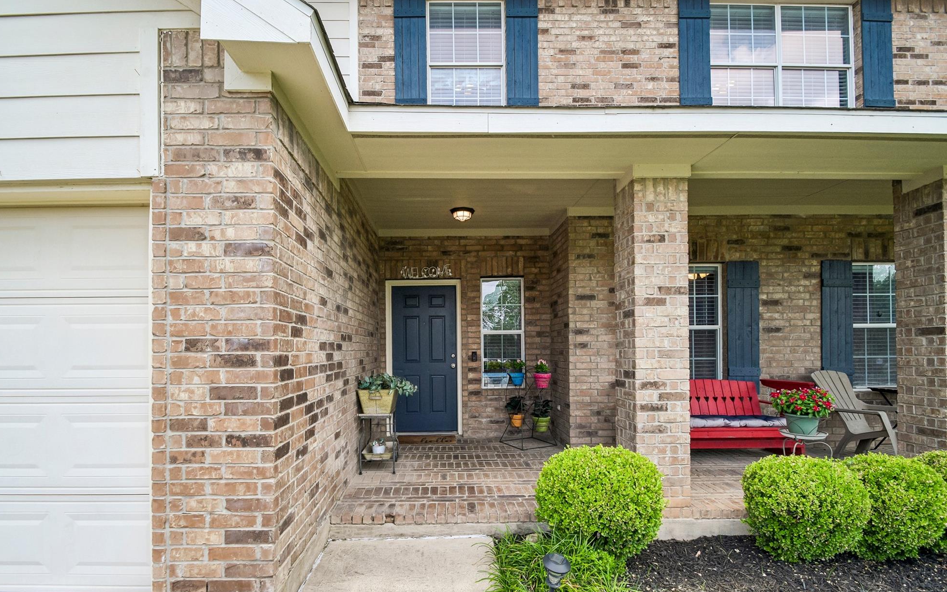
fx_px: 413
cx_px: 460
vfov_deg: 71.1
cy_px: 319
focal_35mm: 16
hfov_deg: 97.8
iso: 400
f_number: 8
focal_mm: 10
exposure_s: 1/250
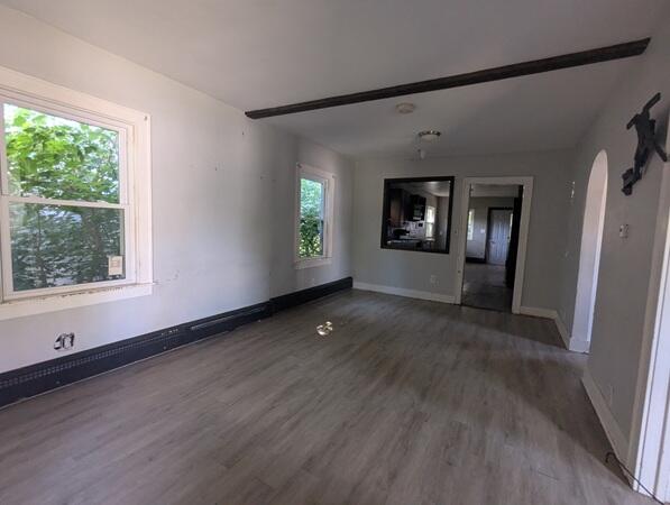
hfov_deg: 94.4
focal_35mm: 16
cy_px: 252
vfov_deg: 78.3
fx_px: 310
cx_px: 335
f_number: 2.2
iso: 443
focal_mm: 2.35
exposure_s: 1/61.6
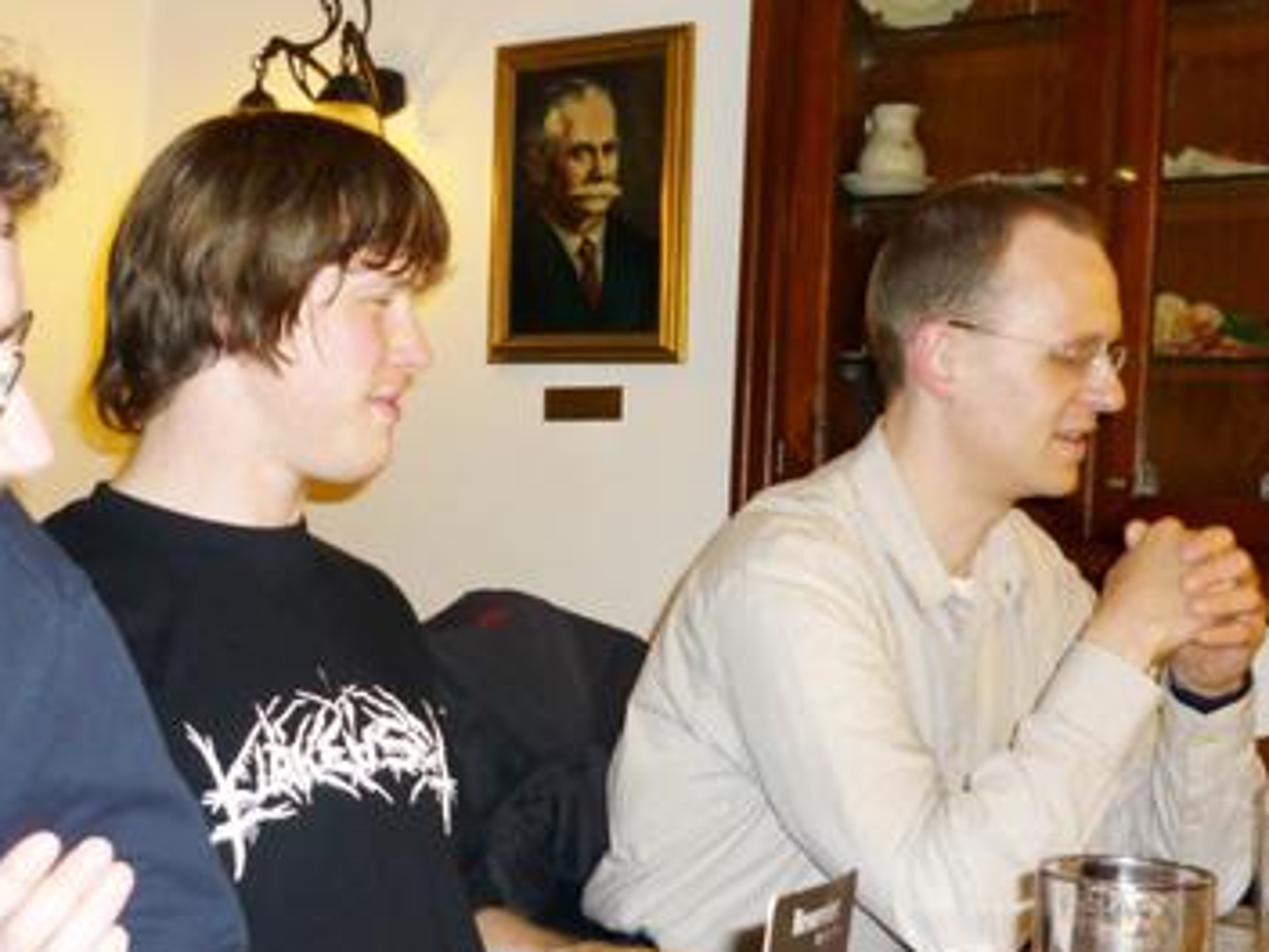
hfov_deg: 31.8
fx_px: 2200
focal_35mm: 60
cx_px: 371
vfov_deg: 24.3
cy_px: 627
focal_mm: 5.5
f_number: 2.8
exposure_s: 1/30
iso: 100
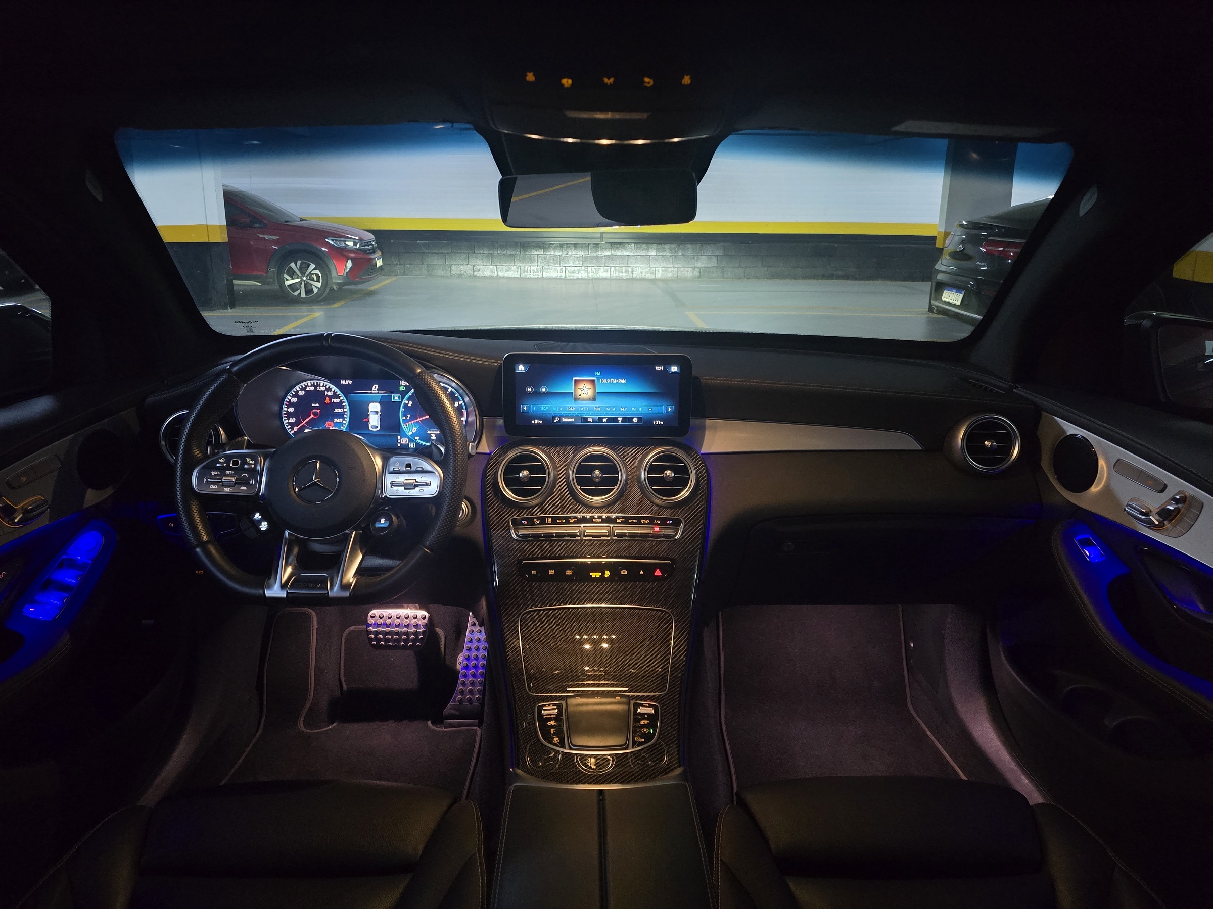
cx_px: 606
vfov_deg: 58.9
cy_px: 454
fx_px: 806
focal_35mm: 23
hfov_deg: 73.9
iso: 1600
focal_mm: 6.3
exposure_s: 1/40
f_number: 1.7
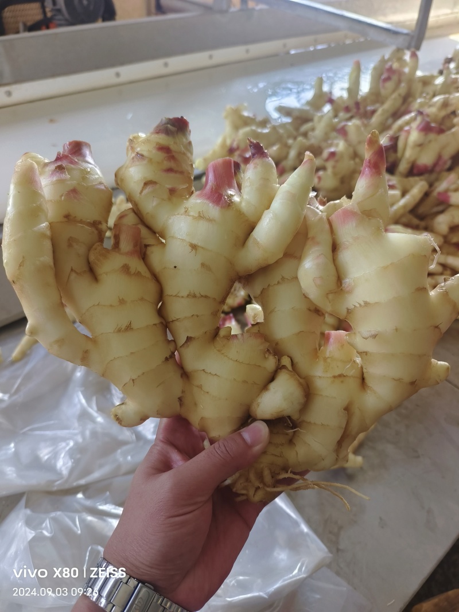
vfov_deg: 73.9
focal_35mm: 23
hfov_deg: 58.9
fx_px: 407
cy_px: 306
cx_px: 230
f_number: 1.75
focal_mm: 5.5
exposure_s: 1/100
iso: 656
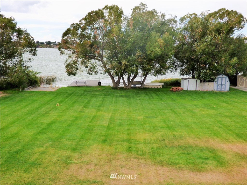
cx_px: 124
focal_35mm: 41
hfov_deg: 45.8
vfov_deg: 35.1
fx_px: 293
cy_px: 92
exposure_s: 1/640
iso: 200
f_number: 4.5
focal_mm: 7.07
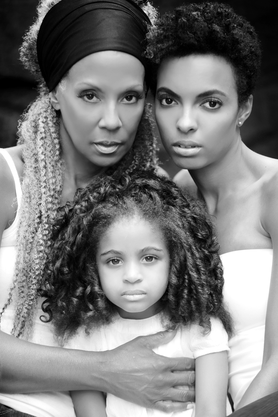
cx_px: 139
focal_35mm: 160
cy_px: 208
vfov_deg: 12.8
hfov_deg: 8.6
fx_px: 1856
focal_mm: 160
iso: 200
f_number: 2.8
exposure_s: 1/100
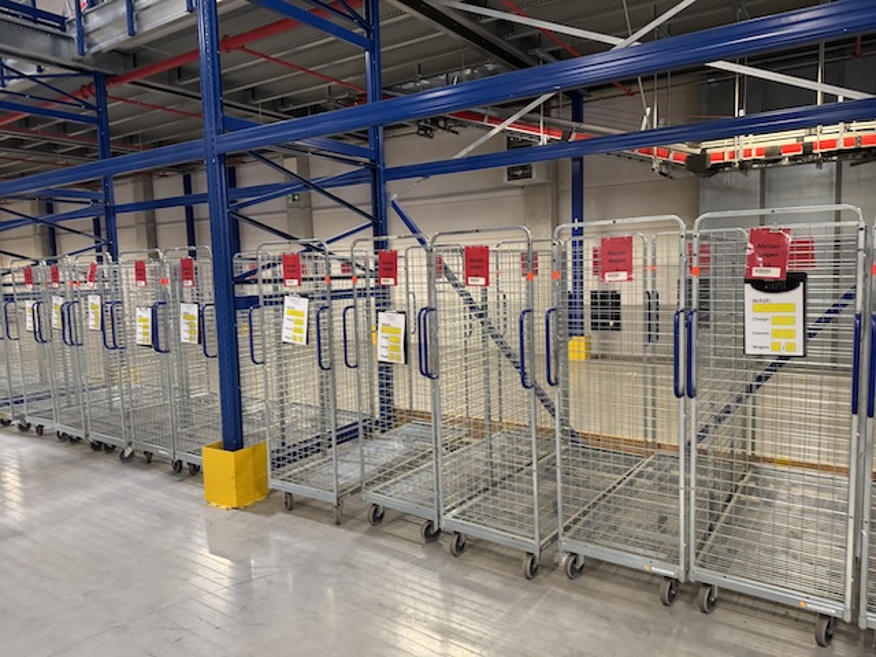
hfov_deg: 71.6
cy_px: 328
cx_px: 438
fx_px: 607
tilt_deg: -3.8
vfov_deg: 56.8
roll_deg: +0.4
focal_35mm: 24
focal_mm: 6.76
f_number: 1.78
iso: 320
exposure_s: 1/50
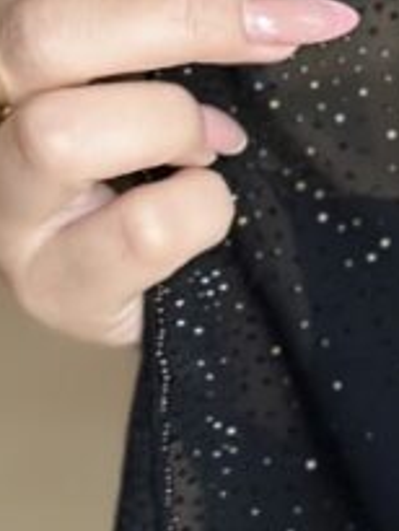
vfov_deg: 5.3
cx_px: 1490
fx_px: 5742
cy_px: -127
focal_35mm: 374
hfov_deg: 3.8
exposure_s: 1/121
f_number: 1.78
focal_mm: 6.86
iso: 80
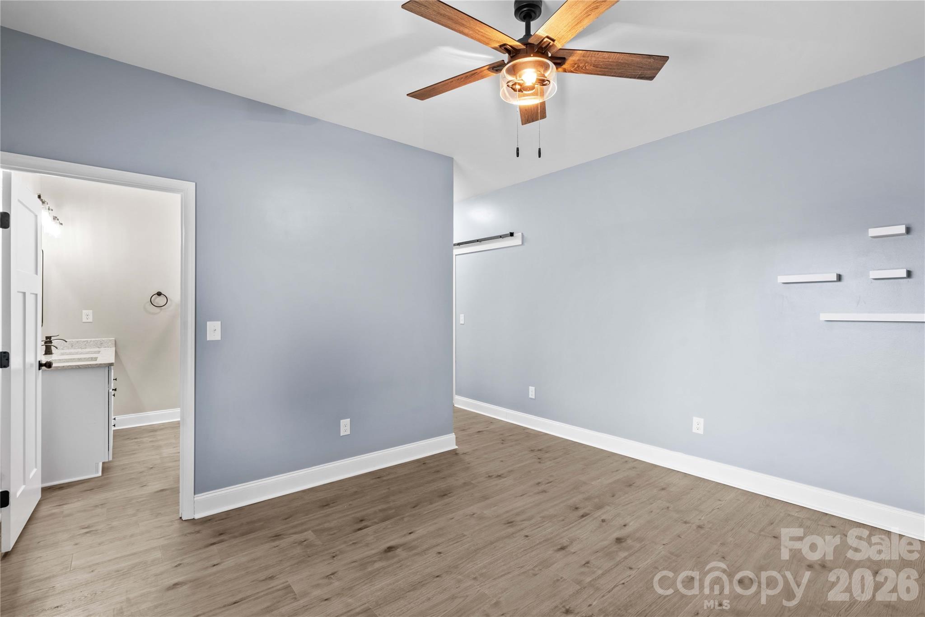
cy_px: 308
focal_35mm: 16
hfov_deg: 96.7
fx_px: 411
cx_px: 462
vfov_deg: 73.7
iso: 100
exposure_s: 1/1.25
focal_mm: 16
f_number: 8
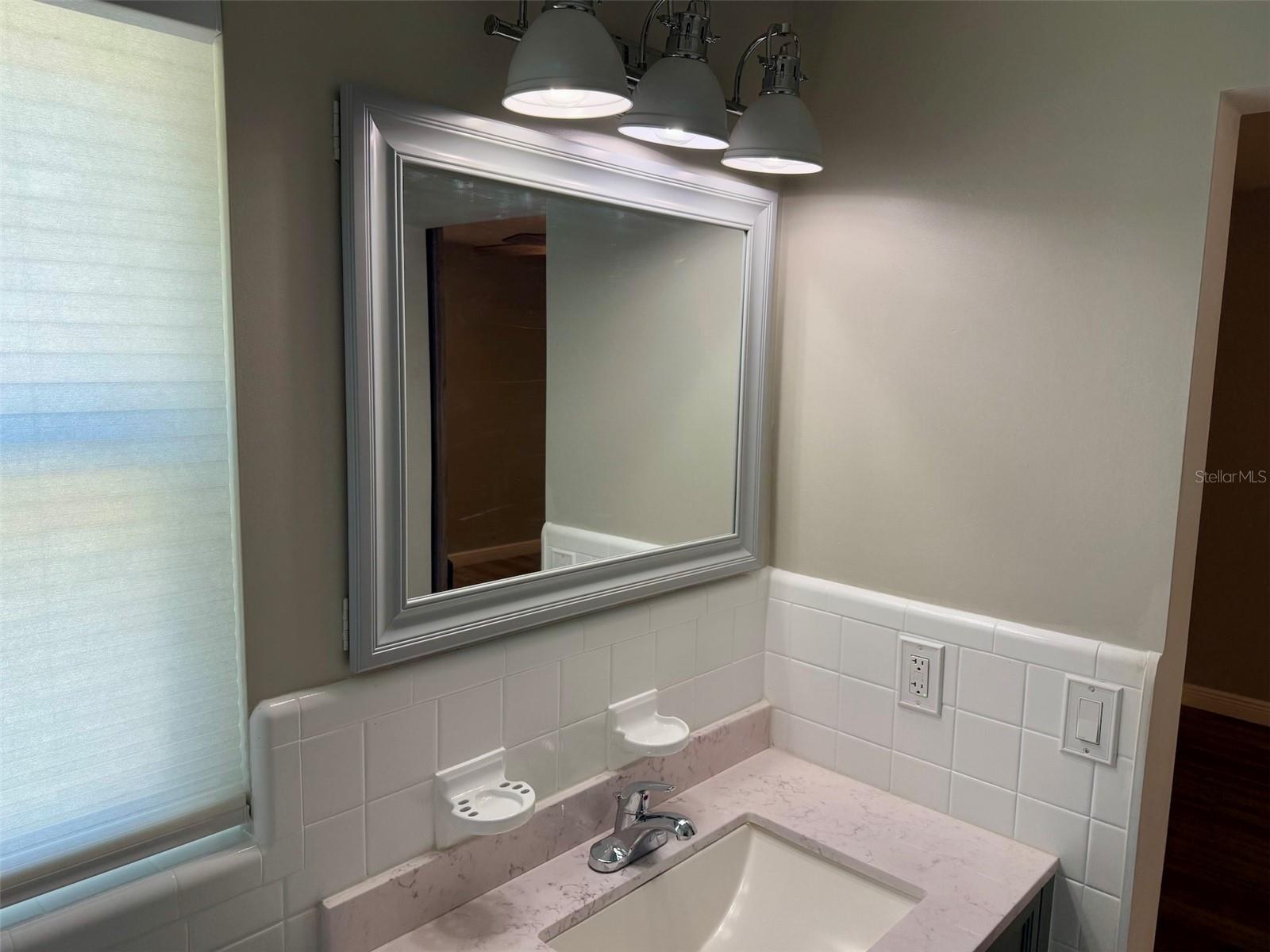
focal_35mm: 24
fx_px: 881
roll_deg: -1.4
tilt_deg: -7.5
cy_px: 476
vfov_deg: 56.8
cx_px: 635
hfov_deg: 71.6
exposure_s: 1/156
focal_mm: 6.76
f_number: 1.78
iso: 125
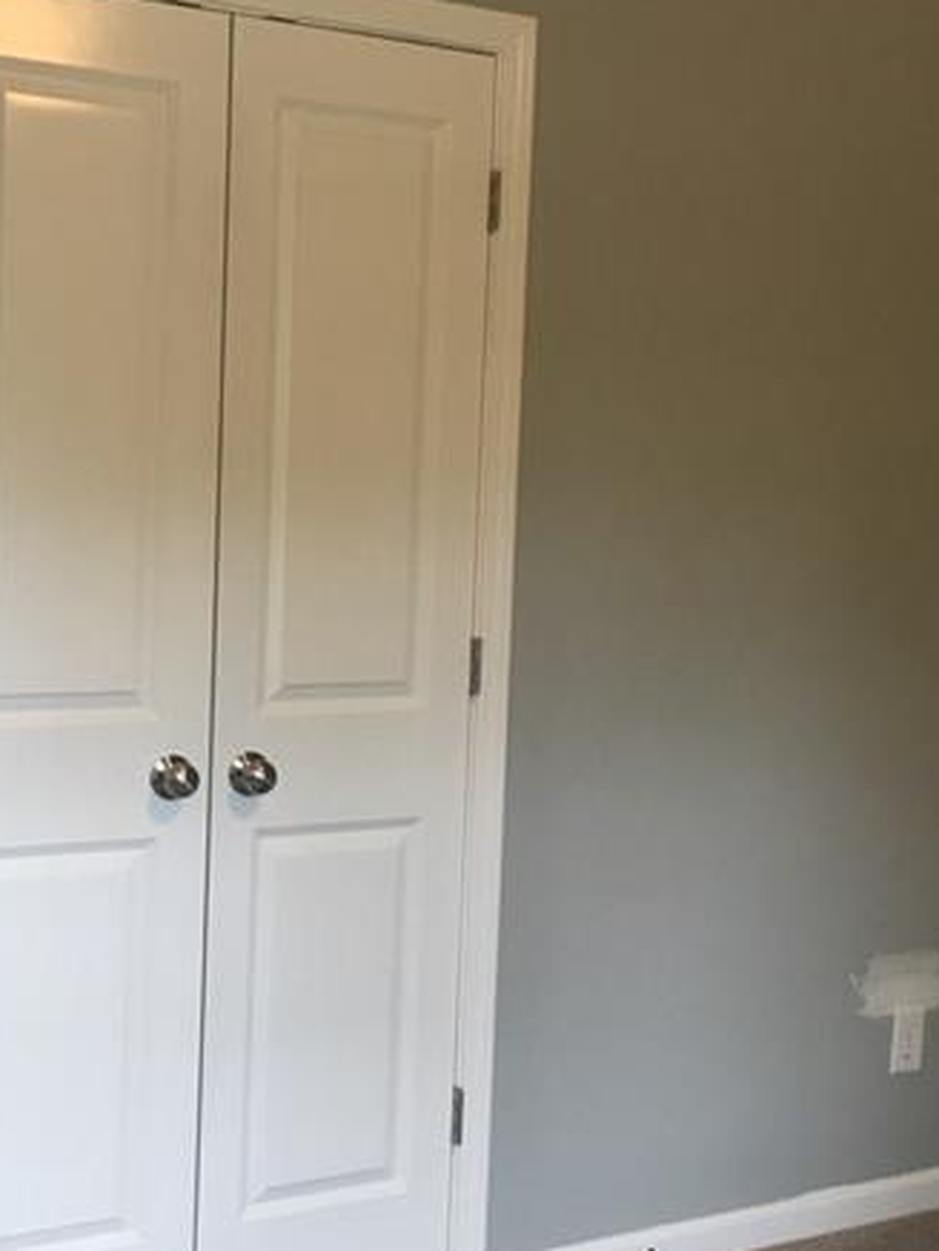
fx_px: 1844
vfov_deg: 37.5
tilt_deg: -3.5
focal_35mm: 51
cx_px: 384
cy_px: 607
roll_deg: -1.9
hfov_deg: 28.5
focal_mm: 4.15
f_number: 2.2
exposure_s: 1/30
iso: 50
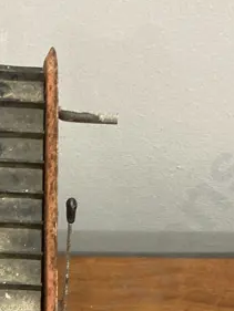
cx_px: 31
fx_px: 919
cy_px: 437
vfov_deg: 17.7
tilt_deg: -47.1
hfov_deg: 14.4
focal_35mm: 102
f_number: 1.8
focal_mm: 3.99
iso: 250
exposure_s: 1/50
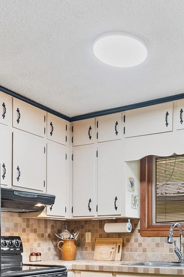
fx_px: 330
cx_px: 150
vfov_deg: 42.5
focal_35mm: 43
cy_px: 238
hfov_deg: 30.3
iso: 1600
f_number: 2.8
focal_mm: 14
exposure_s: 1/400
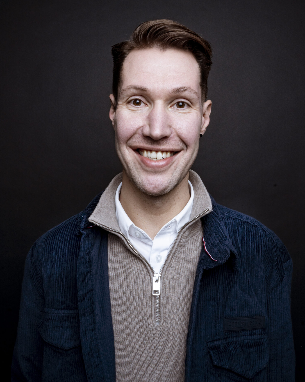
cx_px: 153
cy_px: 164
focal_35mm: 34
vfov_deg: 52.7
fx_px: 384
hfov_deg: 43.4
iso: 200
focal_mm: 20
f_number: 22
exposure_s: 1/100
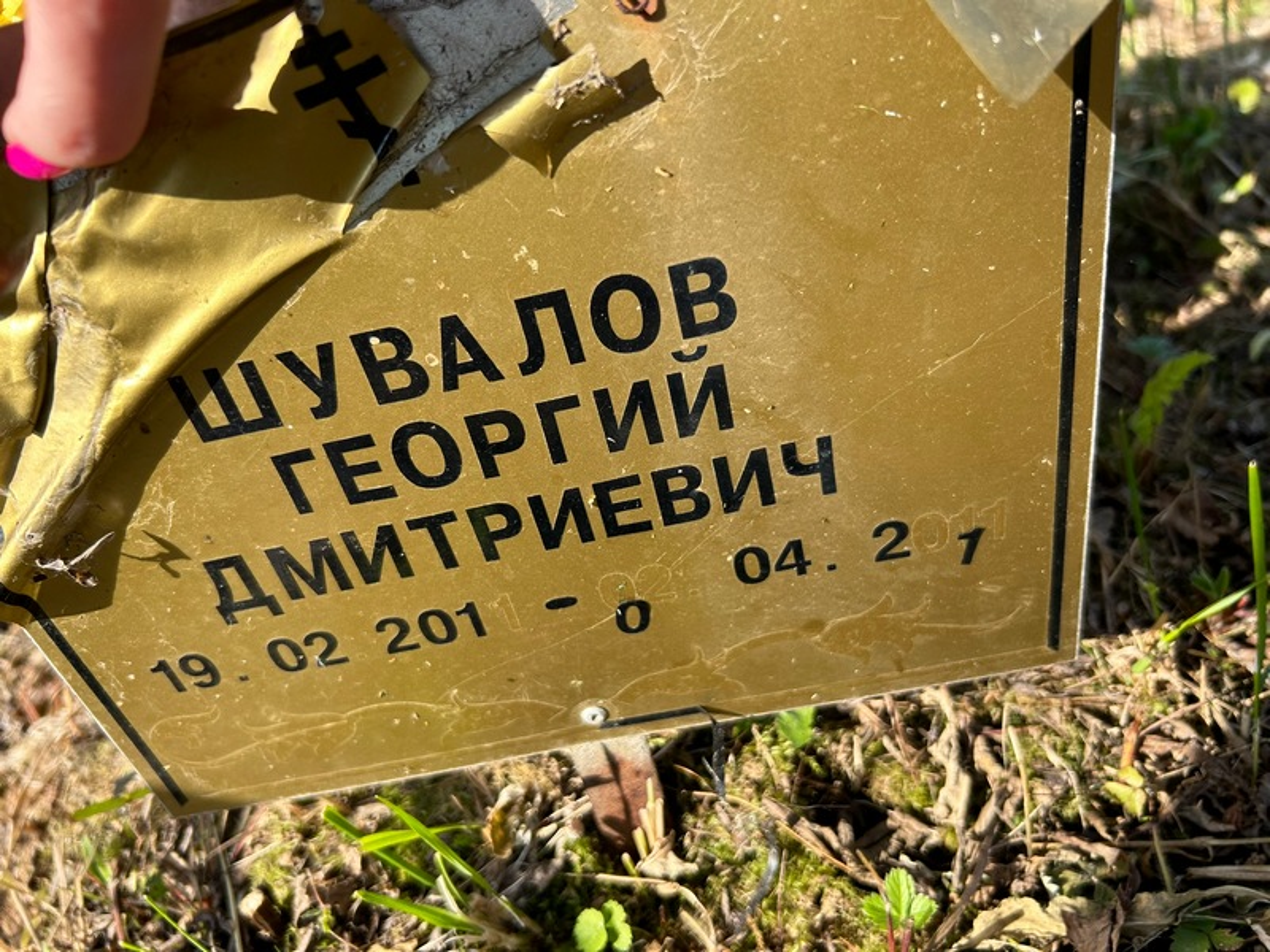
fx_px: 954
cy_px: 476
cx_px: 635
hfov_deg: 67.3
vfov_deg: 53.1
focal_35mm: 26
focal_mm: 5.7
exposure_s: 1/1068
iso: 50
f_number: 1.5
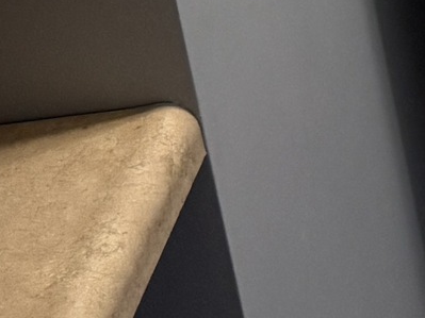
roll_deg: +6.0
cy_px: -856
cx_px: 1065
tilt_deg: -13.0
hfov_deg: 9.4
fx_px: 2271
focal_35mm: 185
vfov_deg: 6.7
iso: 125
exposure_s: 1/60
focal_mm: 6.76
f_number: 1.78
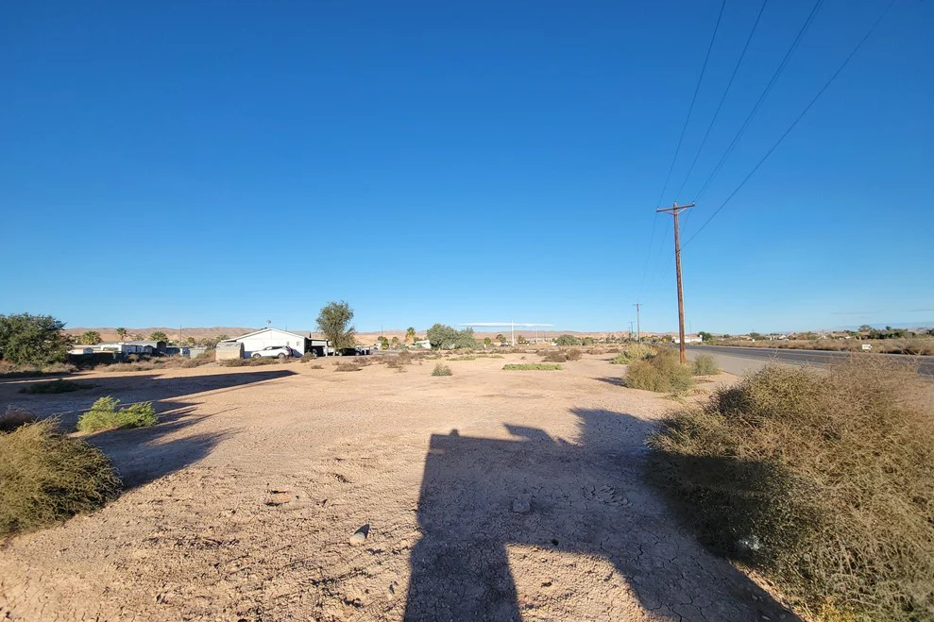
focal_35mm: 14
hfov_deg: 104.3
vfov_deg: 81.2
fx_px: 363
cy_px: 316
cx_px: 468
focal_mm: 2.2
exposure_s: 1/1182
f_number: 2.2
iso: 50
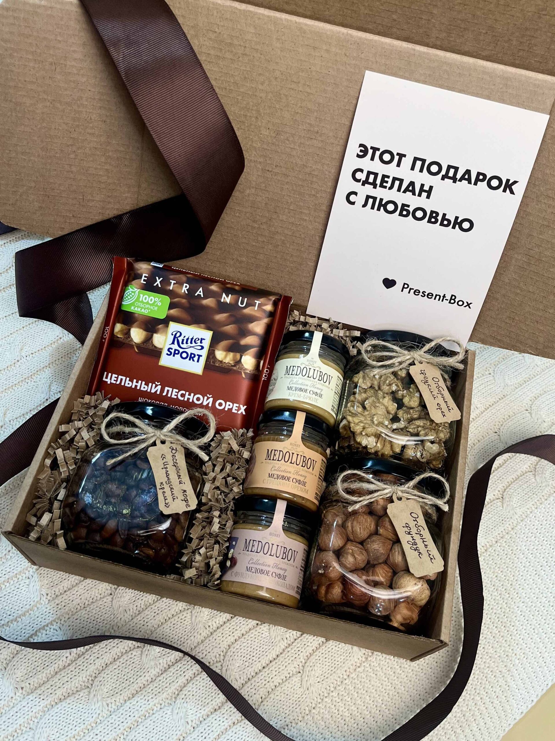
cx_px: 278
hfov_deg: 53.1
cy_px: 370
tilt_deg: -56.8
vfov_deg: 67.3
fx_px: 556
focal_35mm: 26
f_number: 1.6
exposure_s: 1/100
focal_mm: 5.1
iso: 64
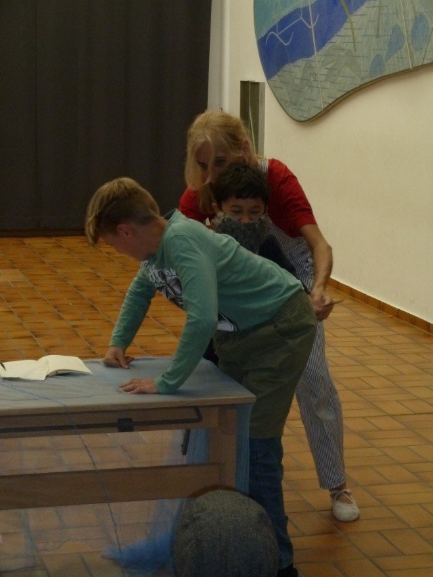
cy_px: 288
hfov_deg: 15.4
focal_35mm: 96
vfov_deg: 20.4
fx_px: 1601
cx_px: 216
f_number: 4.3
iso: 400
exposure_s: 1/160
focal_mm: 15.8
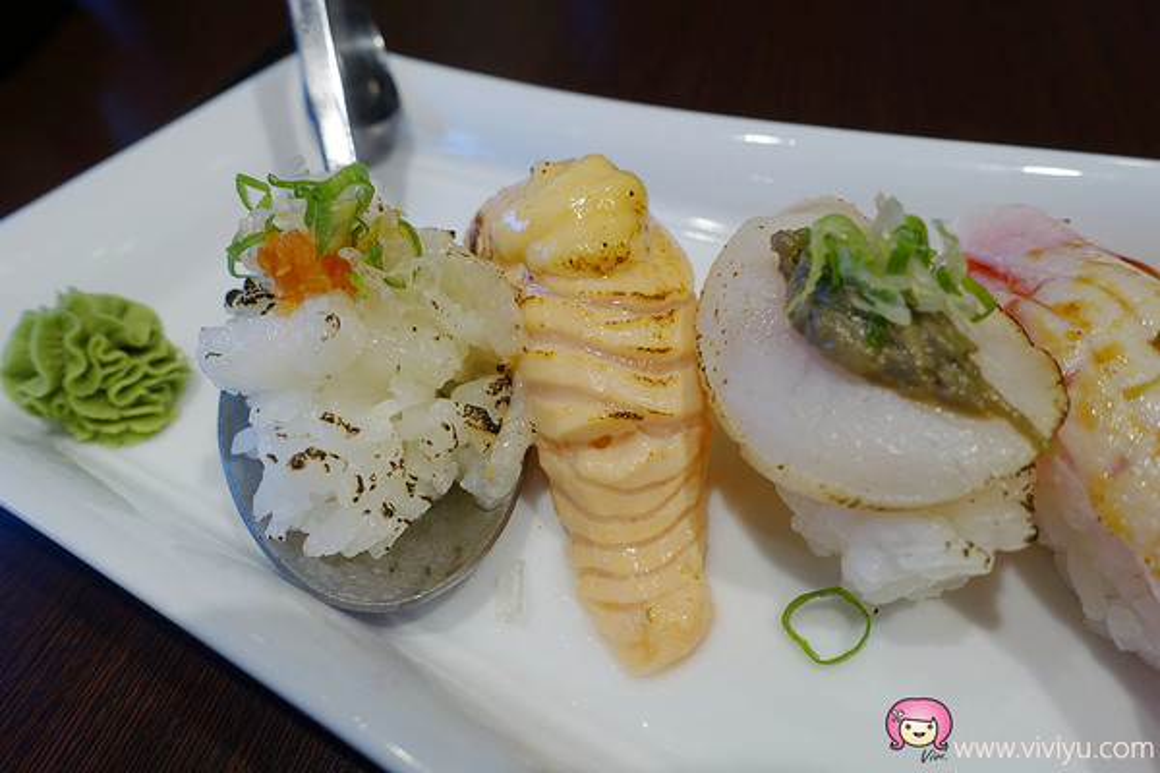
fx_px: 773
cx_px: 580
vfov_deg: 53.1
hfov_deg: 73.7
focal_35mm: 24
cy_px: 386
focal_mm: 8.8
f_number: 4
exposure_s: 1/80
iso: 125
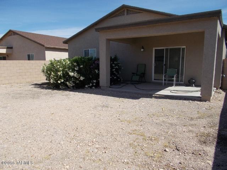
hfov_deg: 67.3
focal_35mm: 26
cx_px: 114
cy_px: 85
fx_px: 170
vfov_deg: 53.1
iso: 80
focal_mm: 4.6
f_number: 8
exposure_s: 1/200
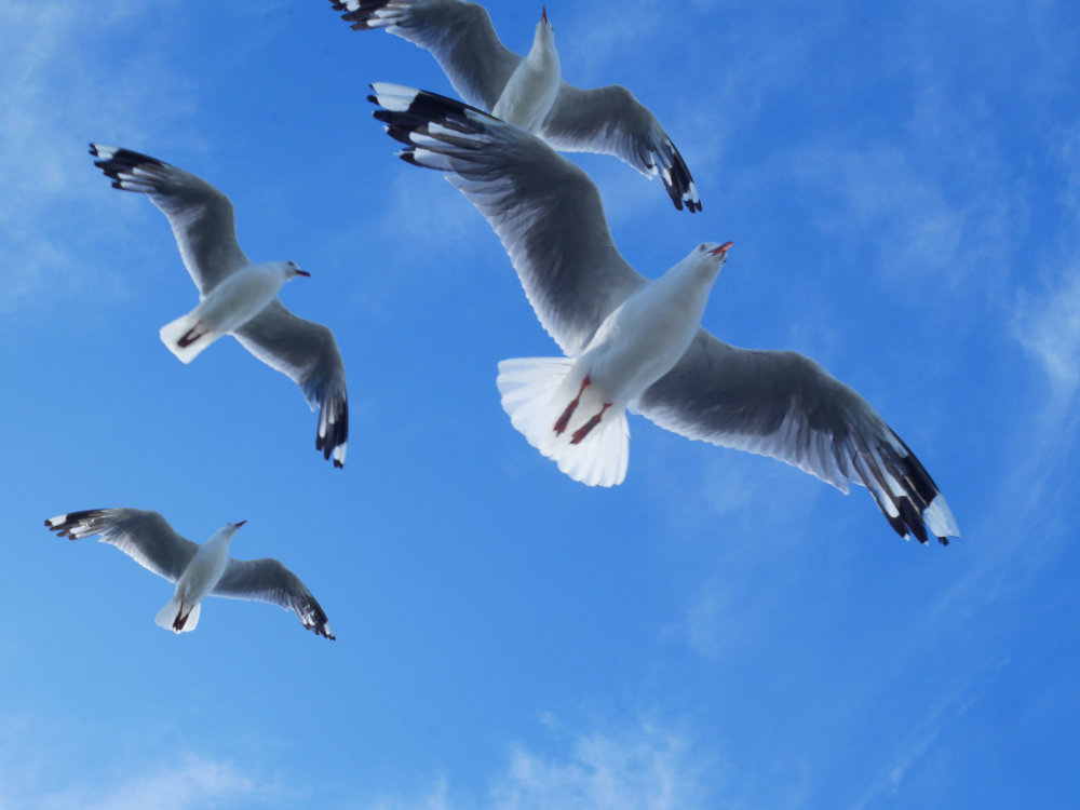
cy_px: 405
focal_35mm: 42
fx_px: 1310
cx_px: 540
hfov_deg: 44.8
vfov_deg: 34.3
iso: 200
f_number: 8
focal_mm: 21
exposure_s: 1/320
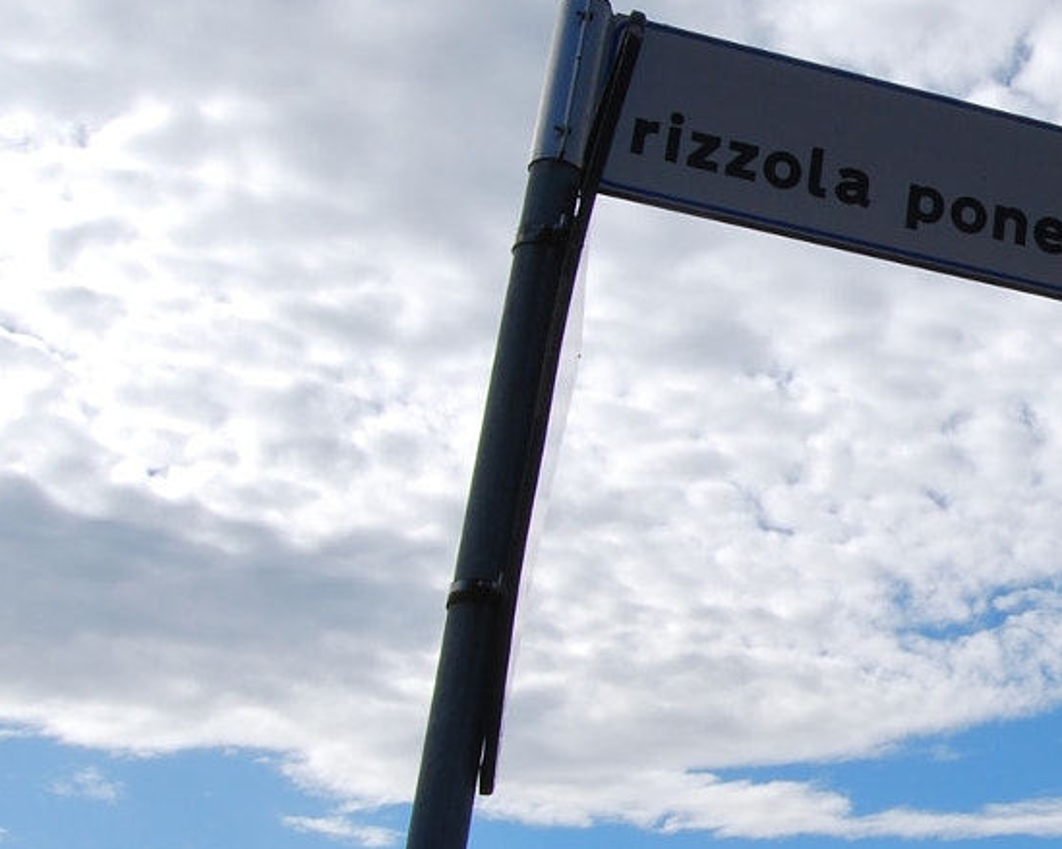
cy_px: 455
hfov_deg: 23.8
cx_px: 1219
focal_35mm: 74
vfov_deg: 20.7
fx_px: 2325
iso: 100
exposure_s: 1/60
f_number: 20
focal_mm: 18
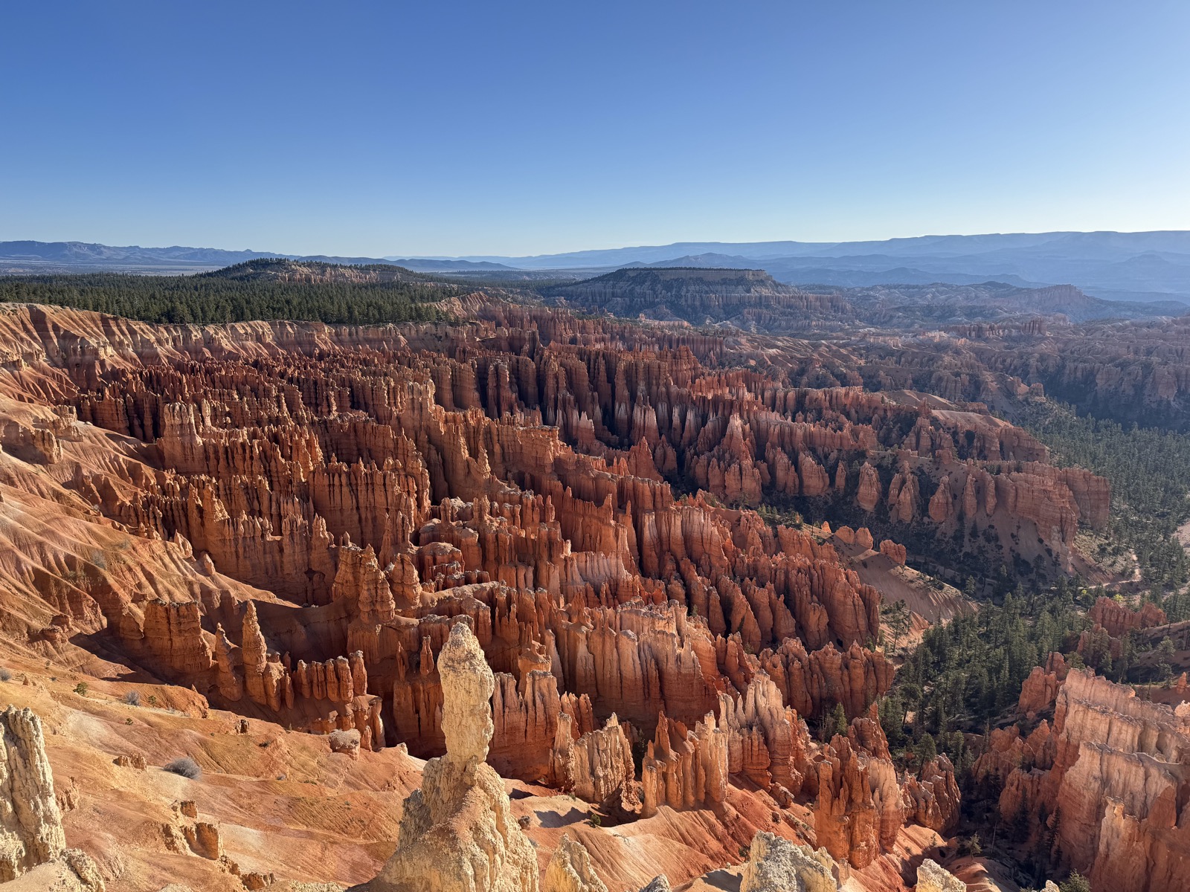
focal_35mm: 24
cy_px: 446
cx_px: 595
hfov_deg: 71.6
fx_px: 825
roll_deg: -0.2
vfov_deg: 56.8
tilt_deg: -13.1
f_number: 1.78
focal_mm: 6.76
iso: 80
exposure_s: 1/3597
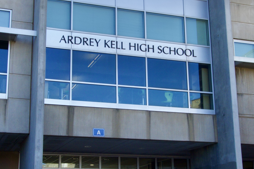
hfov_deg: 31.4
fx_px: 452
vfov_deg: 21.2
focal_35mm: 64
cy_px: 94
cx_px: 121
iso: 80
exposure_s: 1/80
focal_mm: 9.4
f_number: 11
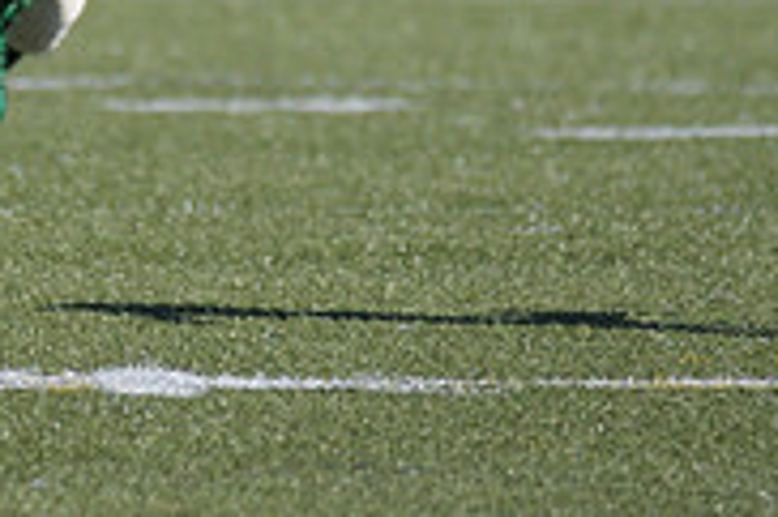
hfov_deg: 1.4
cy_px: -288
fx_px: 30940
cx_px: -346
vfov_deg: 1.0
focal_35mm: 1433
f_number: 4
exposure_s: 1/4000
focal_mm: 300
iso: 640
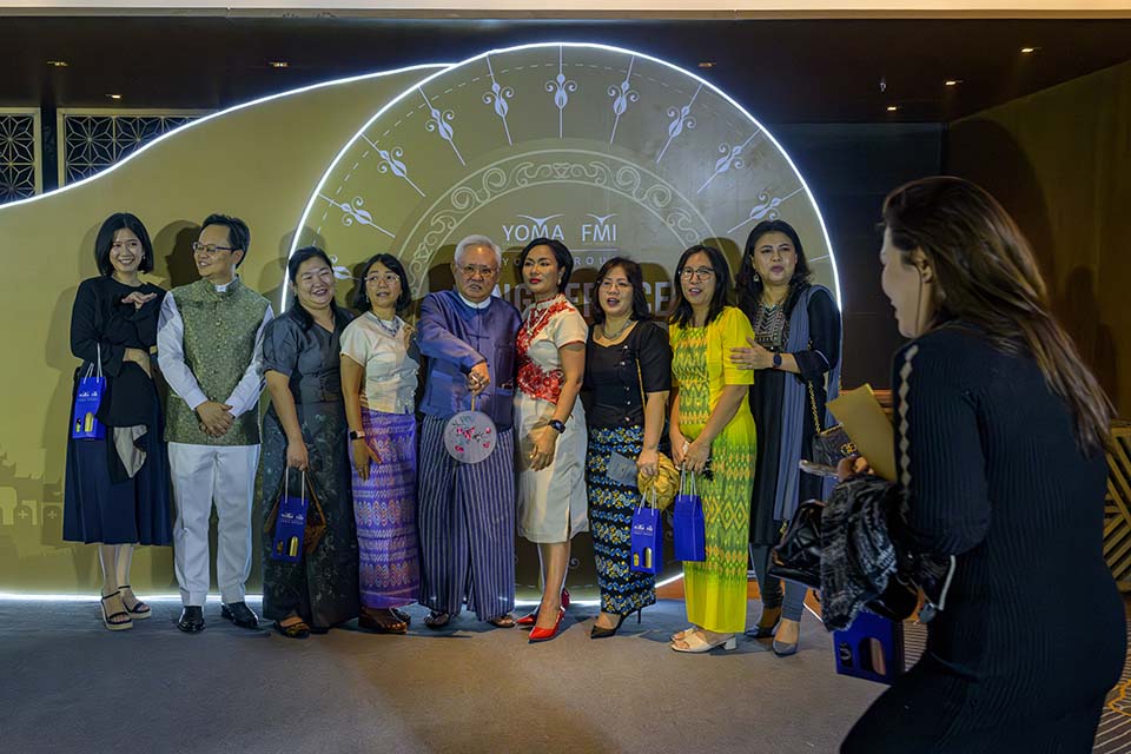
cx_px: 566
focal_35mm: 34
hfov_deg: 55.1
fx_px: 1084
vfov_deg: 38.4
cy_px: 377
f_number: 5
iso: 7200
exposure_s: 1/250
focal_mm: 34.5
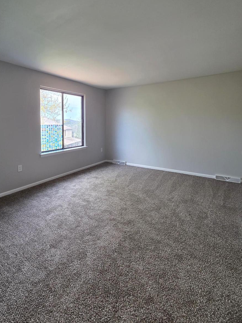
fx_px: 158
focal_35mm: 17
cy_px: 136
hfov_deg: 74.0
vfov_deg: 90.3
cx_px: 98
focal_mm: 2.2
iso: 160
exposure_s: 1/60
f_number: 2.2
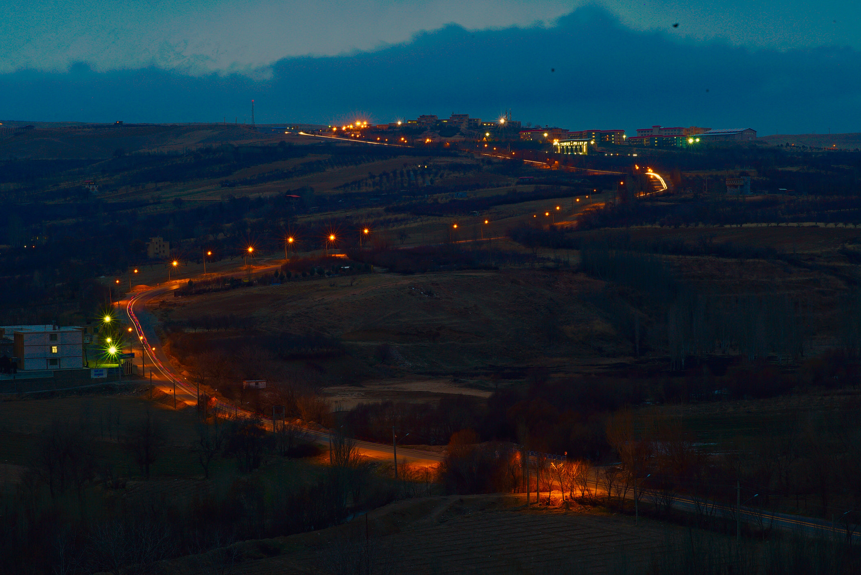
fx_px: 2393
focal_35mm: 100
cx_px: 430
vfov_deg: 13.7
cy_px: 288
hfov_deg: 20.4
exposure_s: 30
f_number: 25
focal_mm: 100
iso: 100
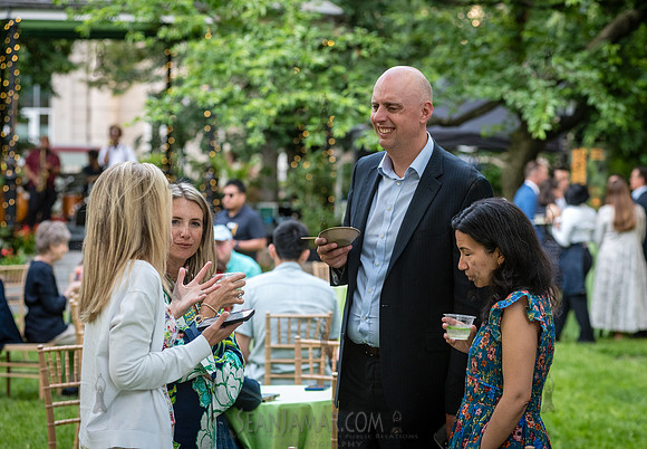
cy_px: 210
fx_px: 2388
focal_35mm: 131
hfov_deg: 15.4
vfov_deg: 10.7
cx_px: 358
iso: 2000
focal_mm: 120
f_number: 5
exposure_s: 1/250
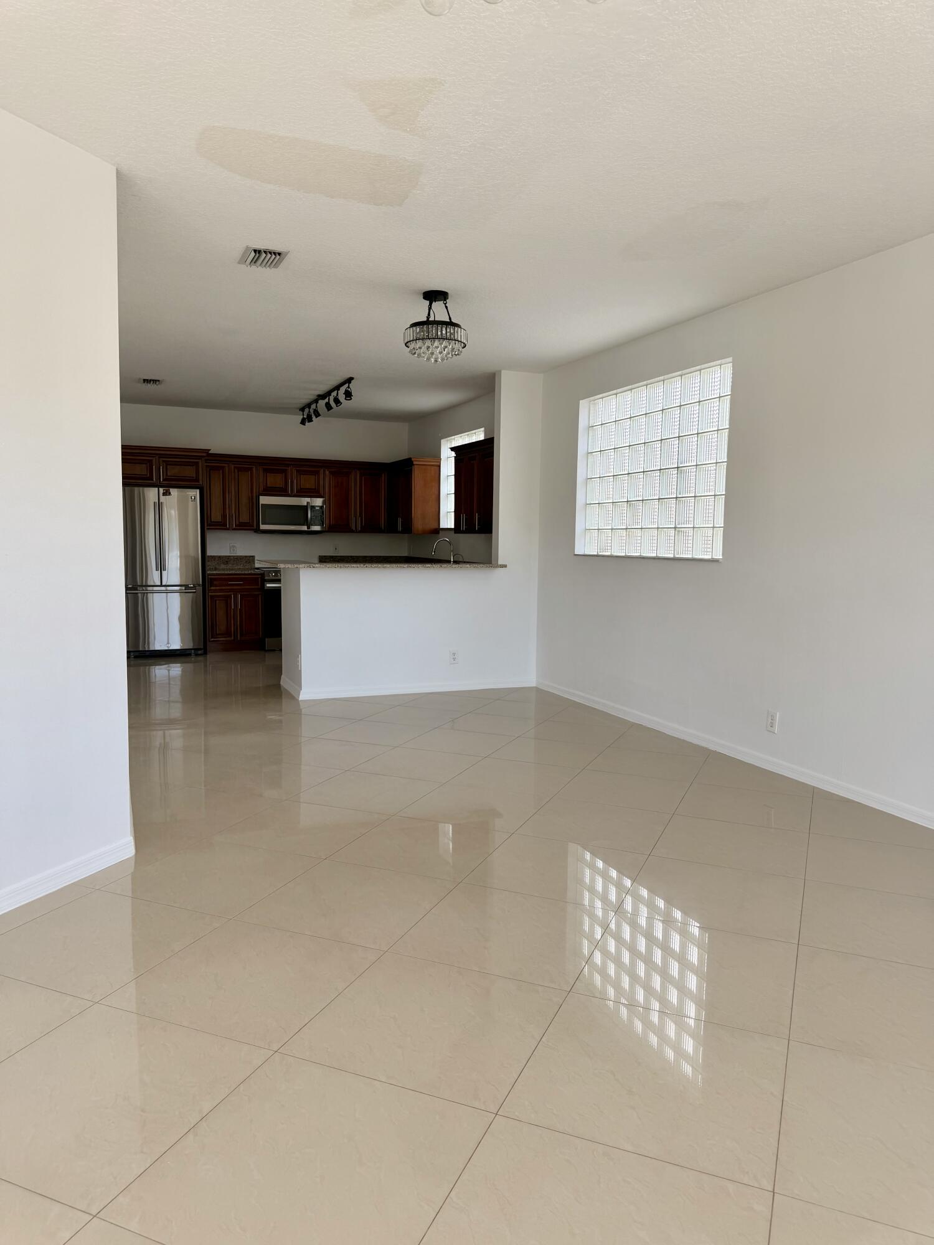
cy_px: 622
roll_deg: -1.5
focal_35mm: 24
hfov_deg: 56.8
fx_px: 863
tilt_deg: -6.1
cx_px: 467
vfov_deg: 71.6
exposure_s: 1/345
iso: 80
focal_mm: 6.76
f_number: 1.78
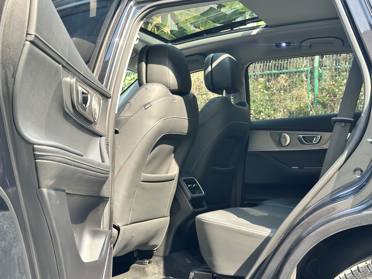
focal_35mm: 48
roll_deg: -0.3
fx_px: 516
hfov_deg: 39.7
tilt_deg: +1.9
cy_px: 140
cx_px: 186
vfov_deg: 30.3
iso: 50
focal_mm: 6.86
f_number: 1.78
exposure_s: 1/223
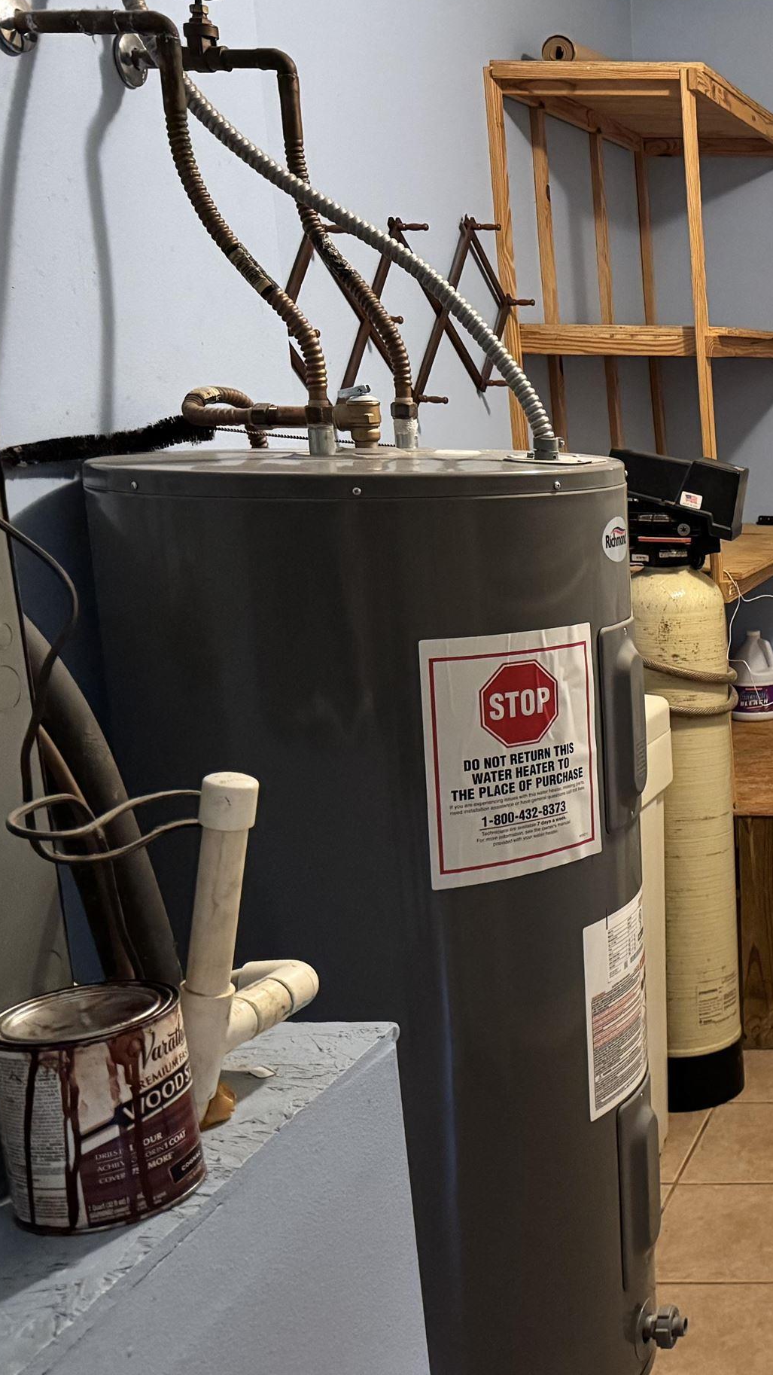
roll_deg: -0.2
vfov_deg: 46.4
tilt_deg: -11.9
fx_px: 1603
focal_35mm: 44
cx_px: 1112
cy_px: 700
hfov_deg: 22.8
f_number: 1.78
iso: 800
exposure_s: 1/60
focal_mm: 6.76
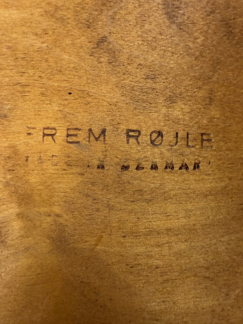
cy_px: 162
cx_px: 122
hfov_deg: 56.8
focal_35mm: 24
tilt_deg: -85.7
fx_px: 225
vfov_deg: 71.6
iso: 200
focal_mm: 2.22
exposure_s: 1/50
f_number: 2.2
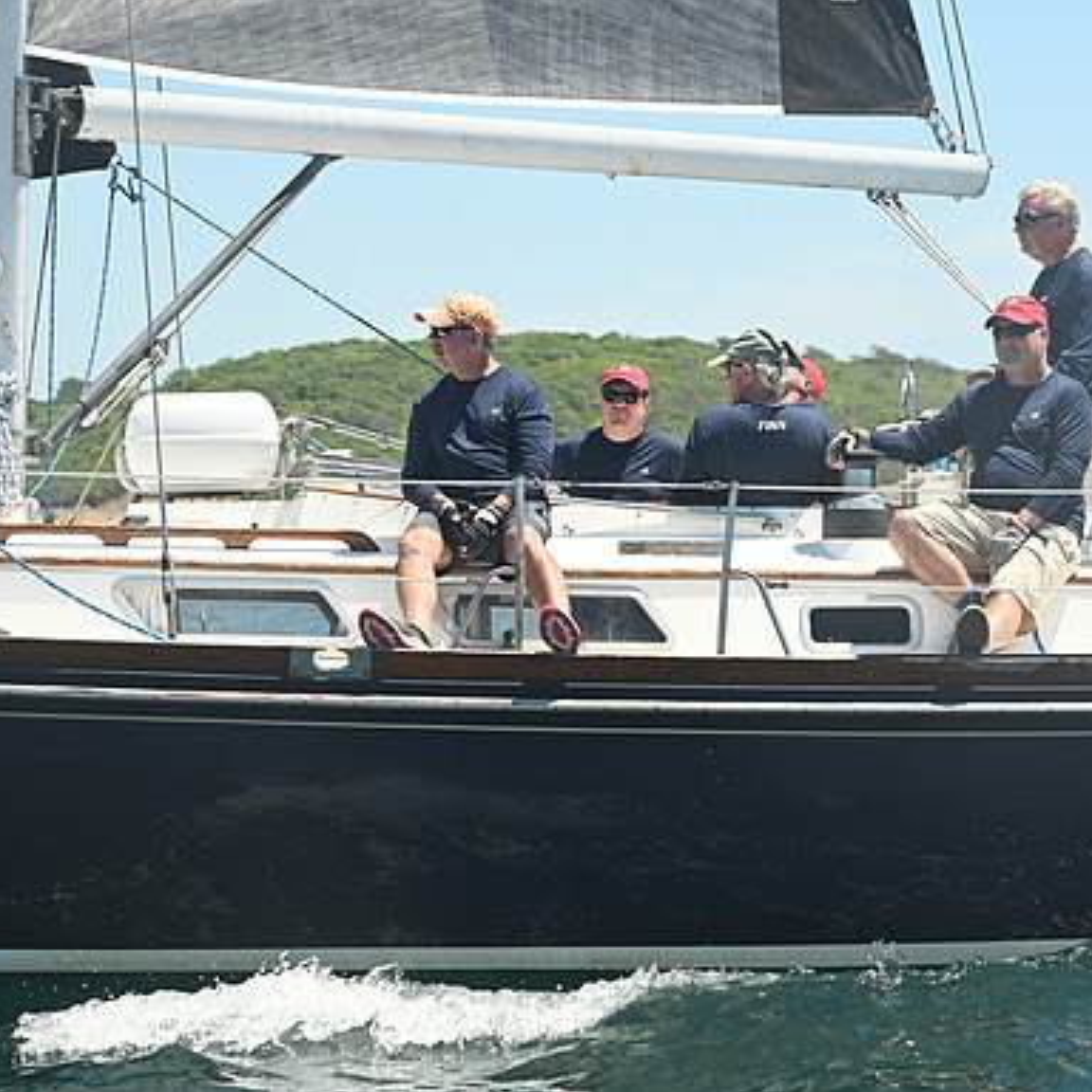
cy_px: 545
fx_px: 4211
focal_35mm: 118
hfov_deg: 14.8
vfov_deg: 14.8
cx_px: 563
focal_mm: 92
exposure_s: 1/1000
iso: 320
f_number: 6.3
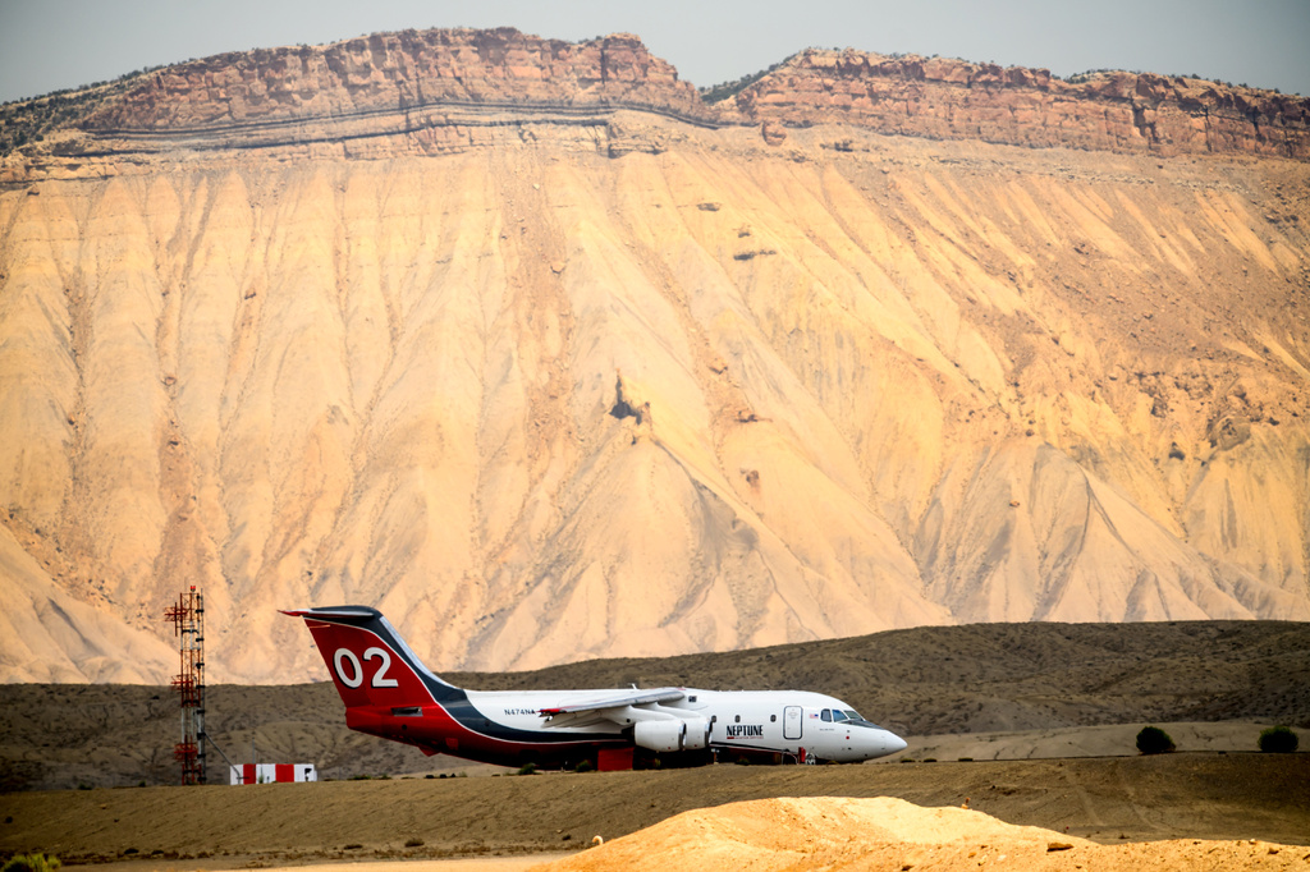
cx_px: 655
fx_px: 15278
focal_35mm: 420
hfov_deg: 4.9
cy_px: 436
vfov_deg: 3.3
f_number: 4.8
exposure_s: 1/2000
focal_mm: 420
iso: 200
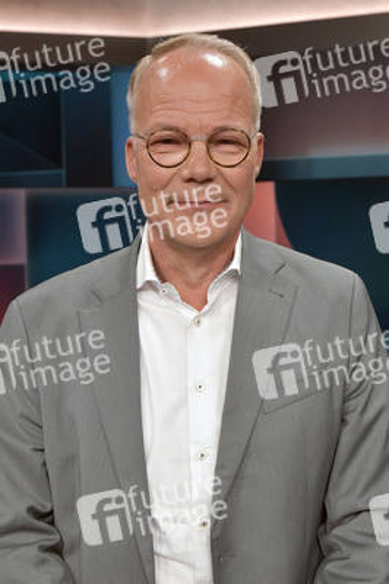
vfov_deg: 46.4
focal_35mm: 42
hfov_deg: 31.8
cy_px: 292
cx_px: 194
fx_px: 682
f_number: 6.3
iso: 2500
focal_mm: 42
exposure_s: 1/200
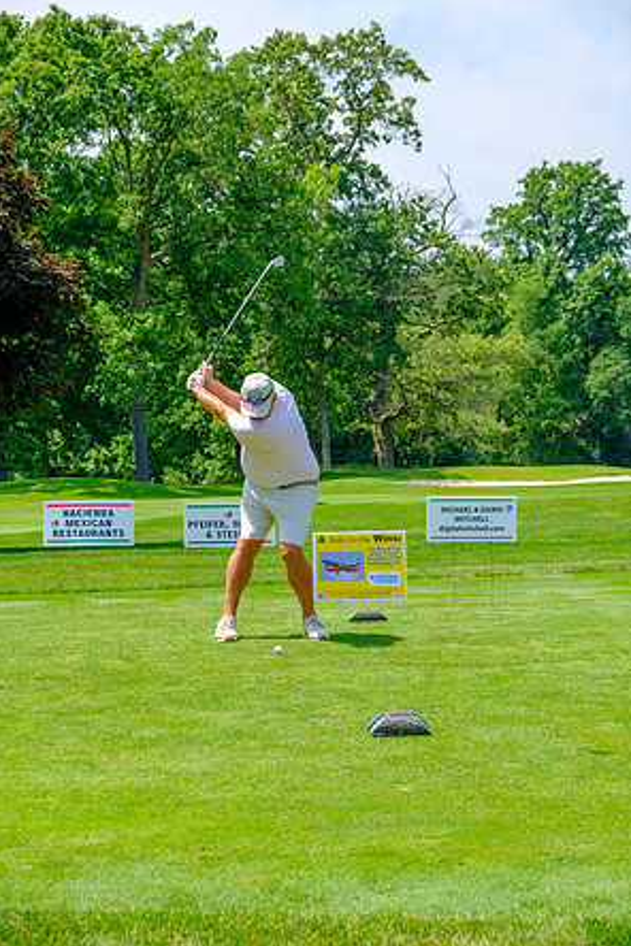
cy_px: 473
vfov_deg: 28.8
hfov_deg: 19.5
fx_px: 1840
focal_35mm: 70
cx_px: 318
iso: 200
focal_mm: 46.3
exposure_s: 1/500
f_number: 5
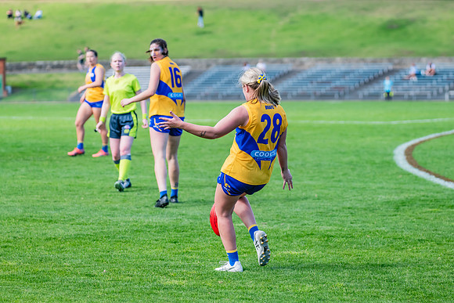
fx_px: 2171
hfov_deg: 11.9
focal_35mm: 172
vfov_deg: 8.0
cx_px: 227
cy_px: 152
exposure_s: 1/1600
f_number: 5
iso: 800
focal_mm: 170
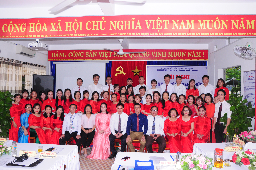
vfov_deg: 25.7
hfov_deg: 37.9
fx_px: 373
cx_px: 128
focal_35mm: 52
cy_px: 85
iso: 640
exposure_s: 1/80
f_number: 9
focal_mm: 35
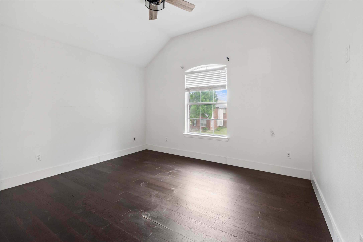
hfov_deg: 100.4
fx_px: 151
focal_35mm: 15
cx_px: 182
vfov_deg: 77.3
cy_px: 121
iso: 200
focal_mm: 10
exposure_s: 1.6
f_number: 9
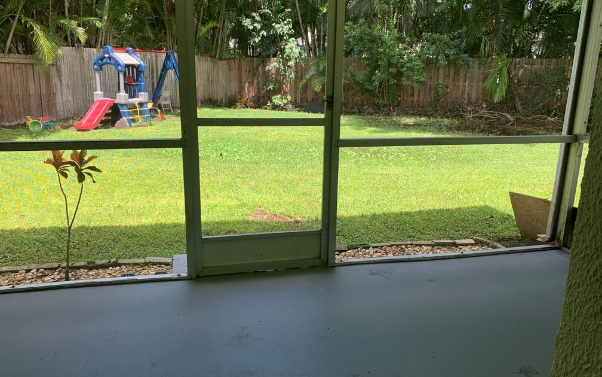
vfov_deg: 44.5
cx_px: 298
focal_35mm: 28
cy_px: 183
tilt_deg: -13.8
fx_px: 459
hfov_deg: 66.5
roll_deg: -0.3
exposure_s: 1/360
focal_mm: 4.25
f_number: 1.8
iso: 25
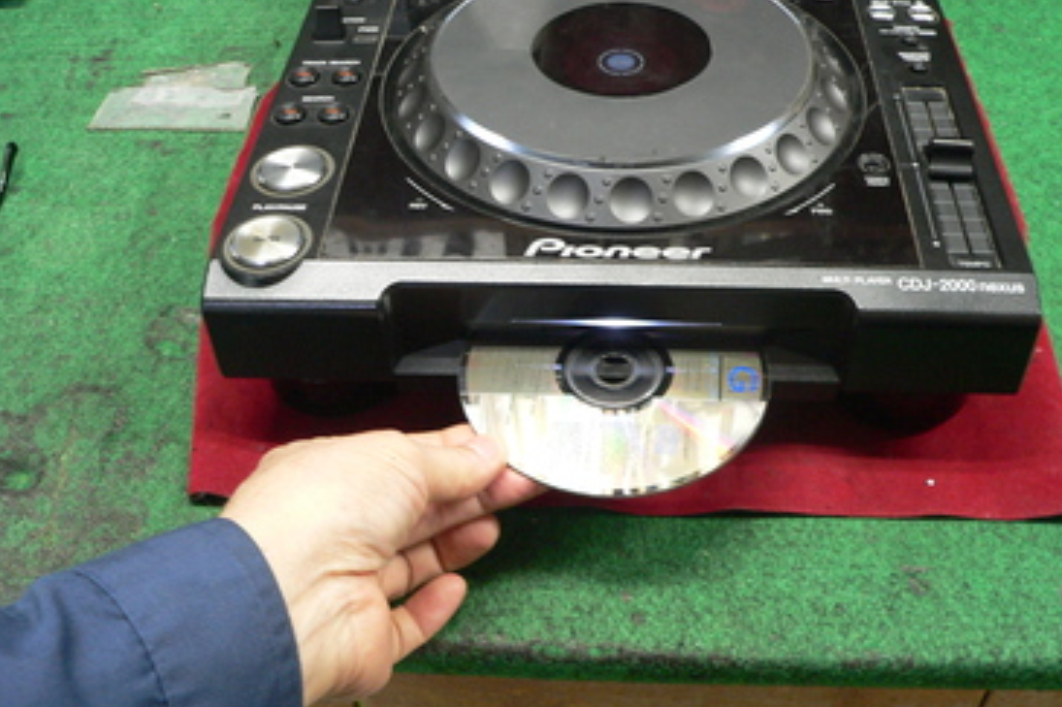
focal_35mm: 39
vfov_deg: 34.2
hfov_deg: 49.6
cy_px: 354
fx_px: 1150
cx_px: 541
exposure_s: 1/10
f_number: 2.8
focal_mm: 6
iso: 200
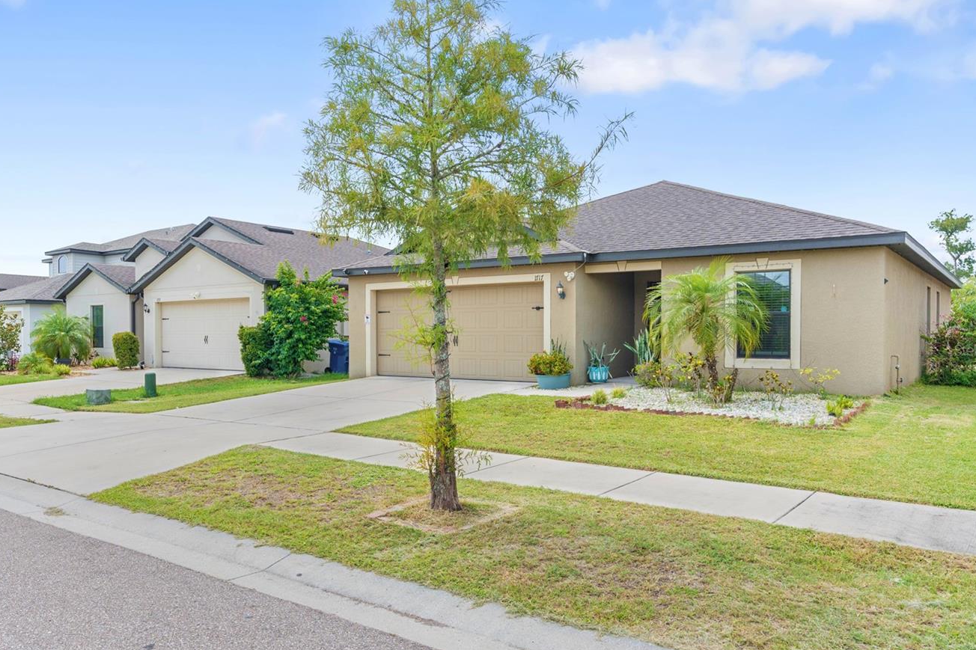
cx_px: 422
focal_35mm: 27
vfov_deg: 47.9
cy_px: 350
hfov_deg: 67.1
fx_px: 732
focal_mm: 22
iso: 200
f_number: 8
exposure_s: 1/500
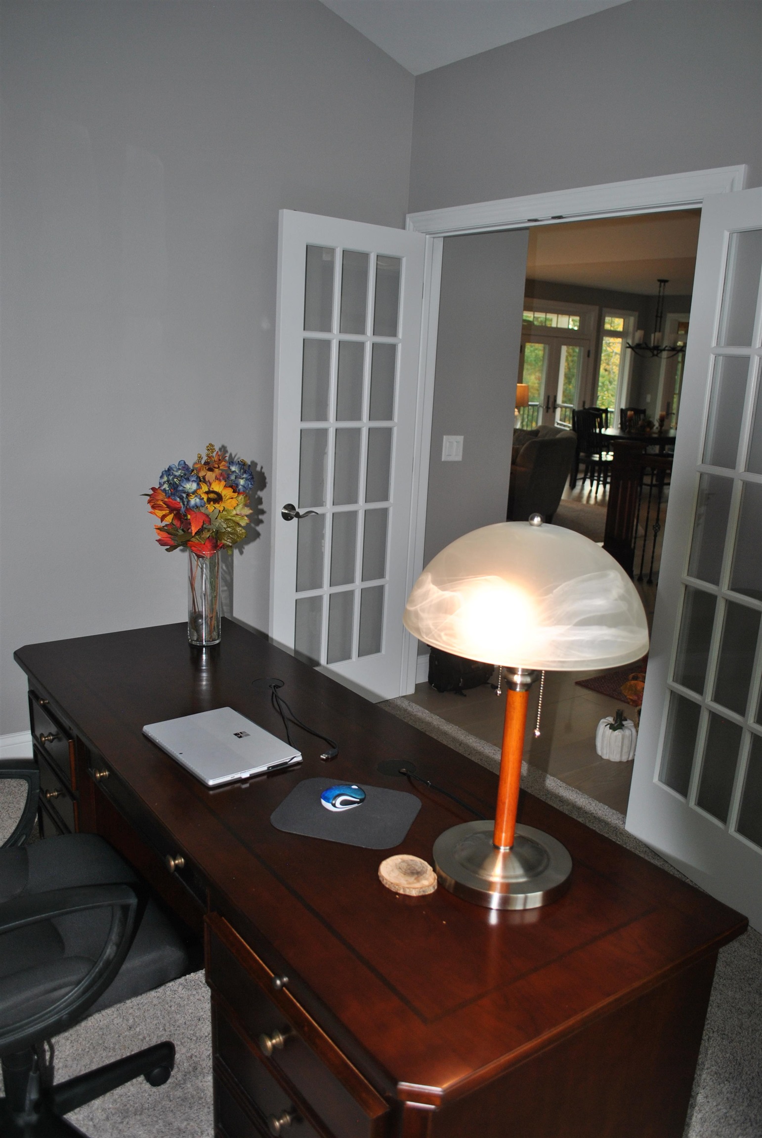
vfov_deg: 67.3
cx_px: 381
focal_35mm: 27
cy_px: 569
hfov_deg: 48.0
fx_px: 855
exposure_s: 1/60
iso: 200
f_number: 3.5
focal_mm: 18
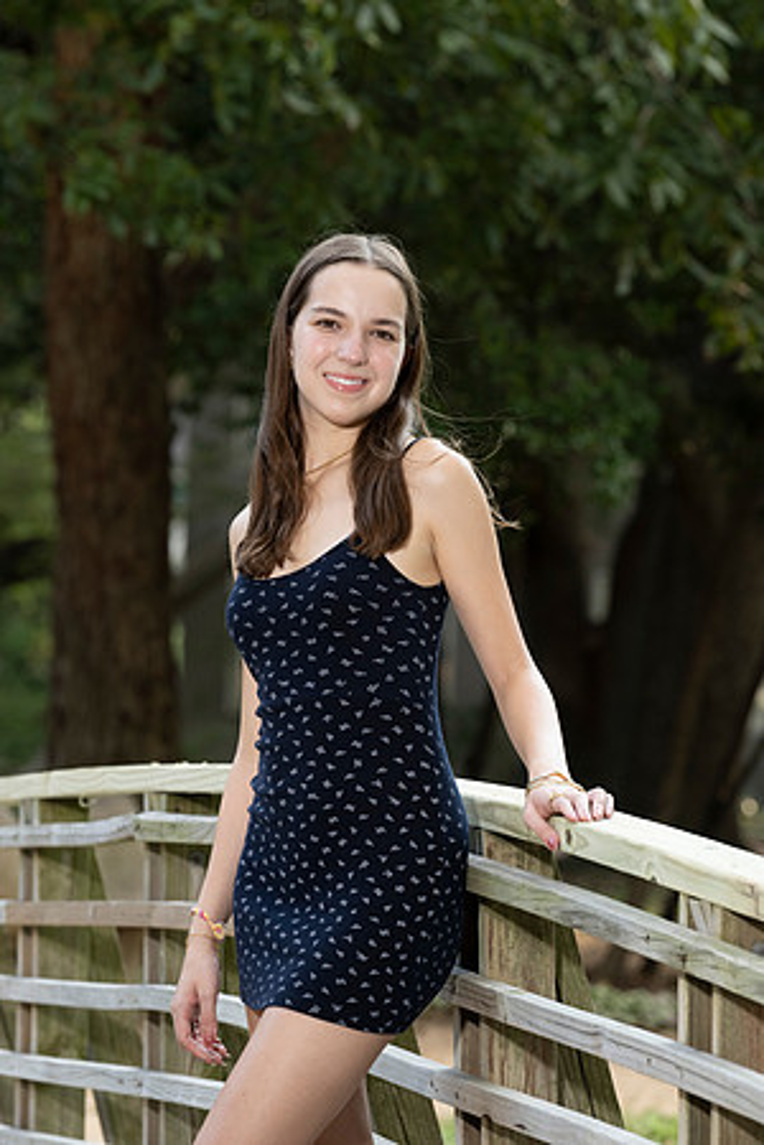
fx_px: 6366
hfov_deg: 6.9
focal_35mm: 200
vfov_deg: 10.3
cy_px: 572
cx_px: 382
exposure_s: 1/200
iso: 1250
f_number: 8
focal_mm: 200
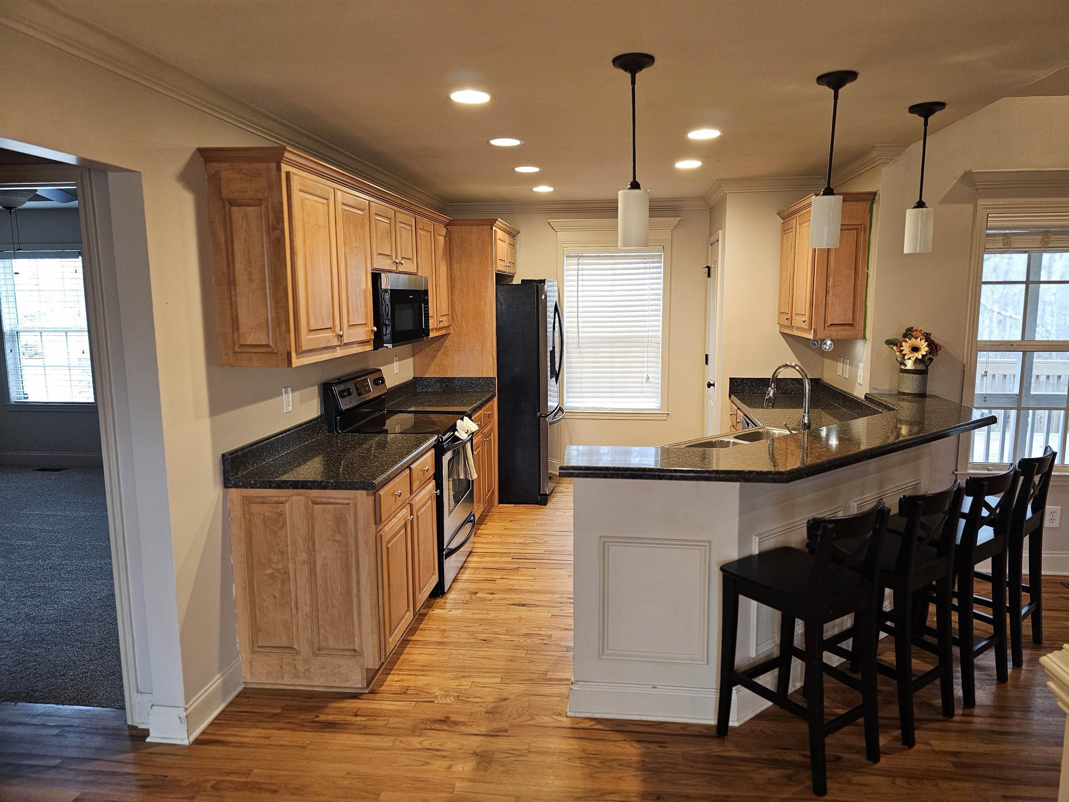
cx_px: 534
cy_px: 401
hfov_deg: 73.9
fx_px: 710
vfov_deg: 58.9
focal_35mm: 23
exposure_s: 1/120
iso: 400
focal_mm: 6.3
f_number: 1.7
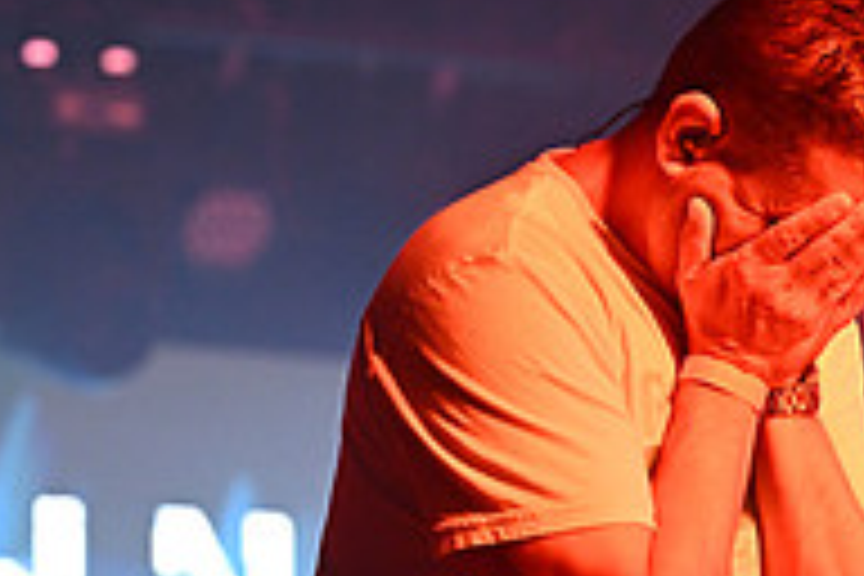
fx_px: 6240
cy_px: 259
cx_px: 598
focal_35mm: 260
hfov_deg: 7.9
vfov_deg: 5.3
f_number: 2.8
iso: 2500
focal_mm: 86
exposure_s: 1/160
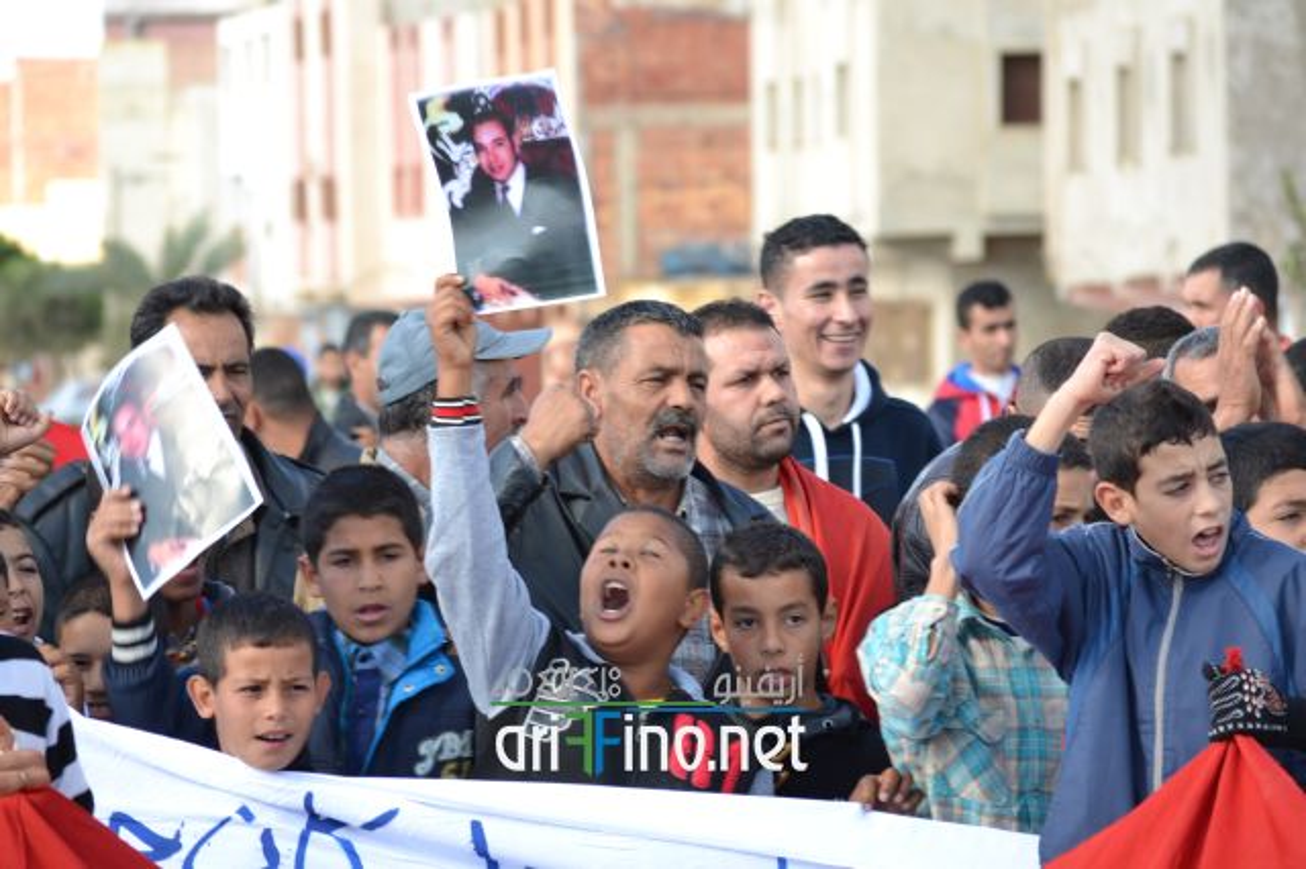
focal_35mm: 202
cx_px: 653
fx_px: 7342
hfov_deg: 10.2
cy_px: 434
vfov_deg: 6.8
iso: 100
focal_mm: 135
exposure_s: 1/160
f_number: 6.3
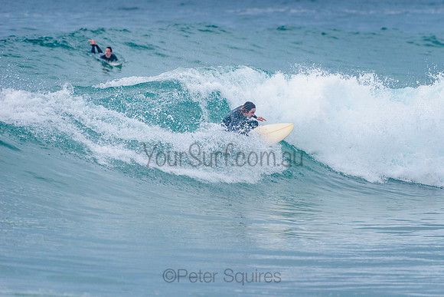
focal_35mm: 613
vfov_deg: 2.2
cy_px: 115
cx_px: 272
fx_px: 7557
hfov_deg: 3.4
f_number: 5.6
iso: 500
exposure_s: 1/2000
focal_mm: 500
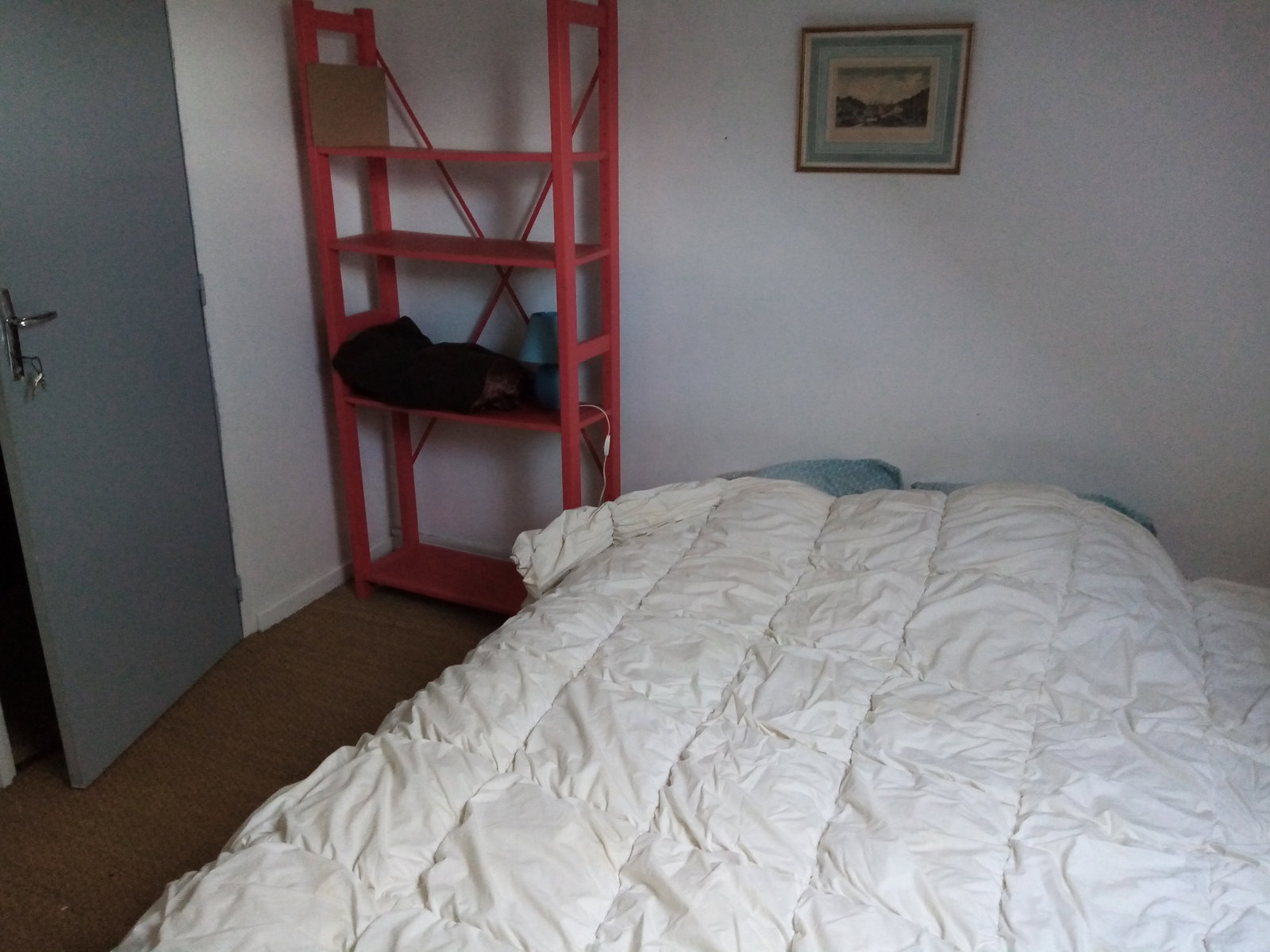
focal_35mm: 26
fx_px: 954
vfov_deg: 53.1
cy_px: 476
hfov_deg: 67.3
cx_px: 635
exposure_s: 1/25
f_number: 1.8
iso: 369
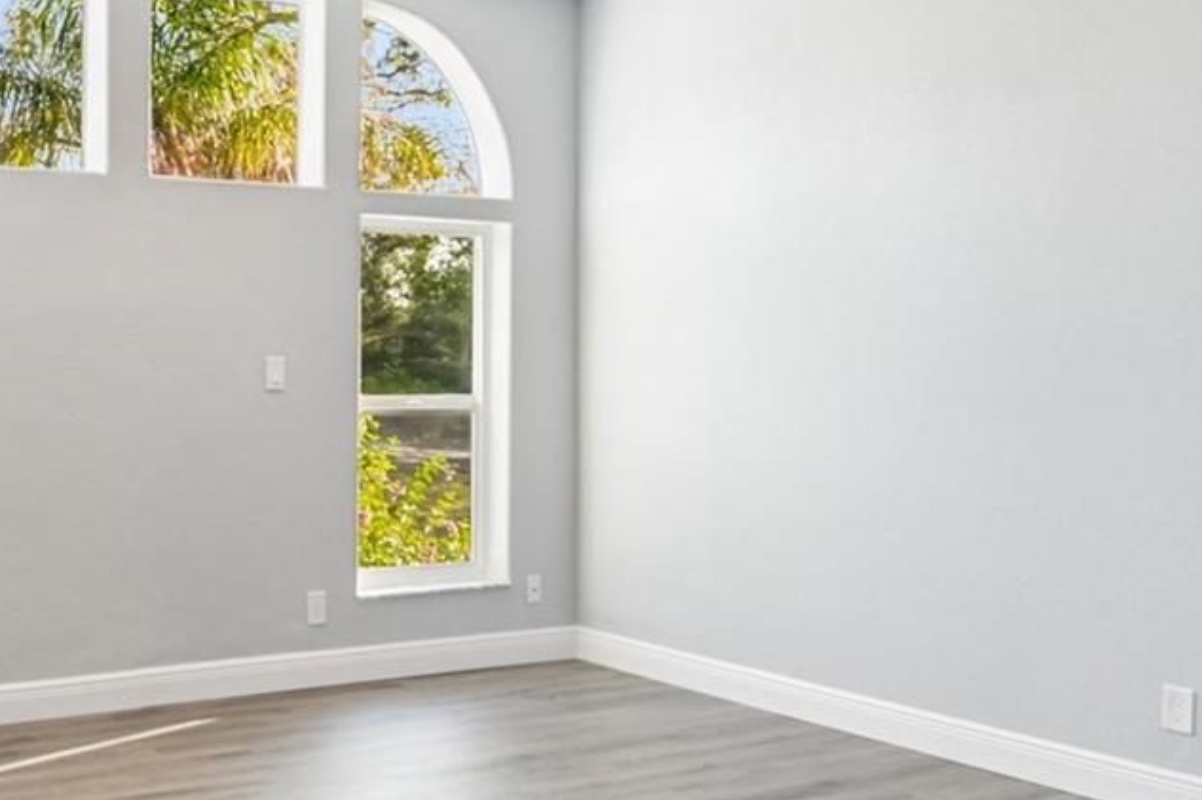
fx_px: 1435
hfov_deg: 42.3
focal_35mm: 43
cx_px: 156
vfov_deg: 31.1
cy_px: 371
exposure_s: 1/80
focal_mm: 17
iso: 400
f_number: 8
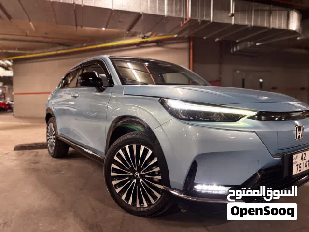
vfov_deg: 53.1
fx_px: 232
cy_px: 116
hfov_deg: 67.3
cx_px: 154
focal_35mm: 26
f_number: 1.6
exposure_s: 1/33
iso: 500
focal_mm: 5.96
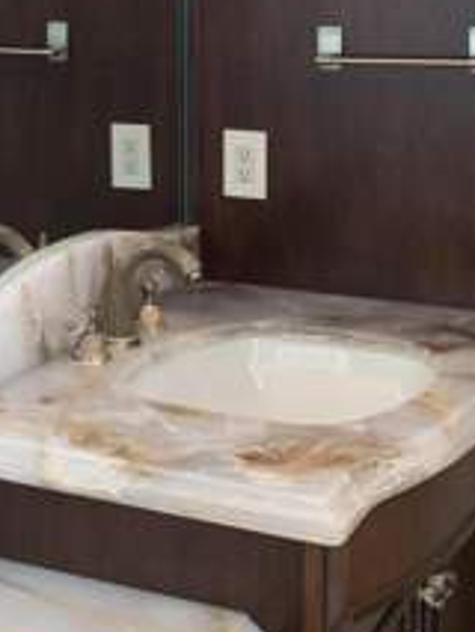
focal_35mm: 78
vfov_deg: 24.3
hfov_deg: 18.3
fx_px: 1426
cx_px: -27
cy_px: 56
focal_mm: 4.25
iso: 64
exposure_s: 1/60
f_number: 1.8
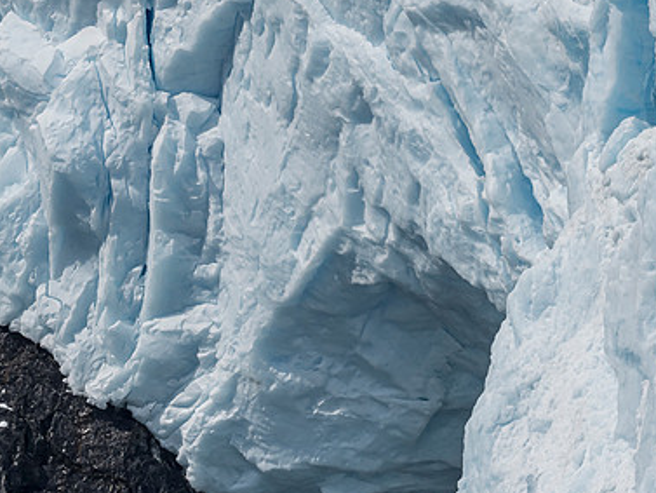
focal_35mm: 924
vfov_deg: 1.6
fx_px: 17516
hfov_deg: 2.1
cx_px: 169
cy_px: 341
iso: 400
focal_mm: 300
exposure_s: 1/1000
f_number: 11
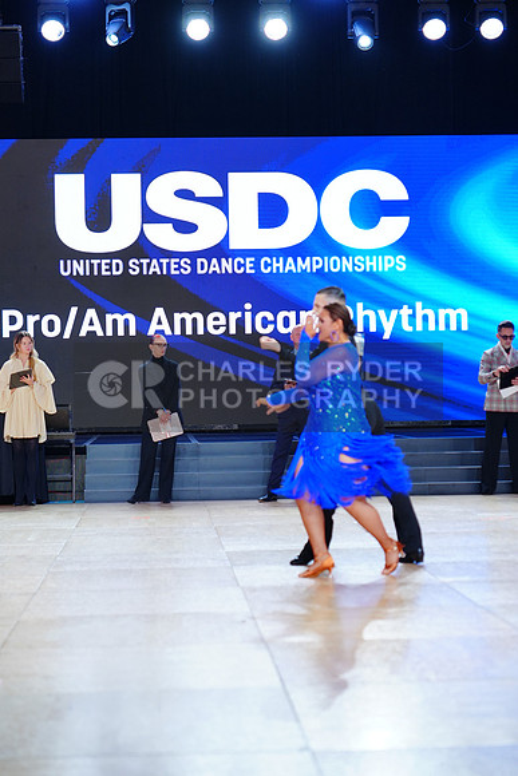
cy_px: 388
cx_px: 259
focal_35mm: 78
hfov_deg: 17.5
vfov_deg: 26.0
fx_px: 1682
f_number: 2
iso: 320
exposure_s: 1/400
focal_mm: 52
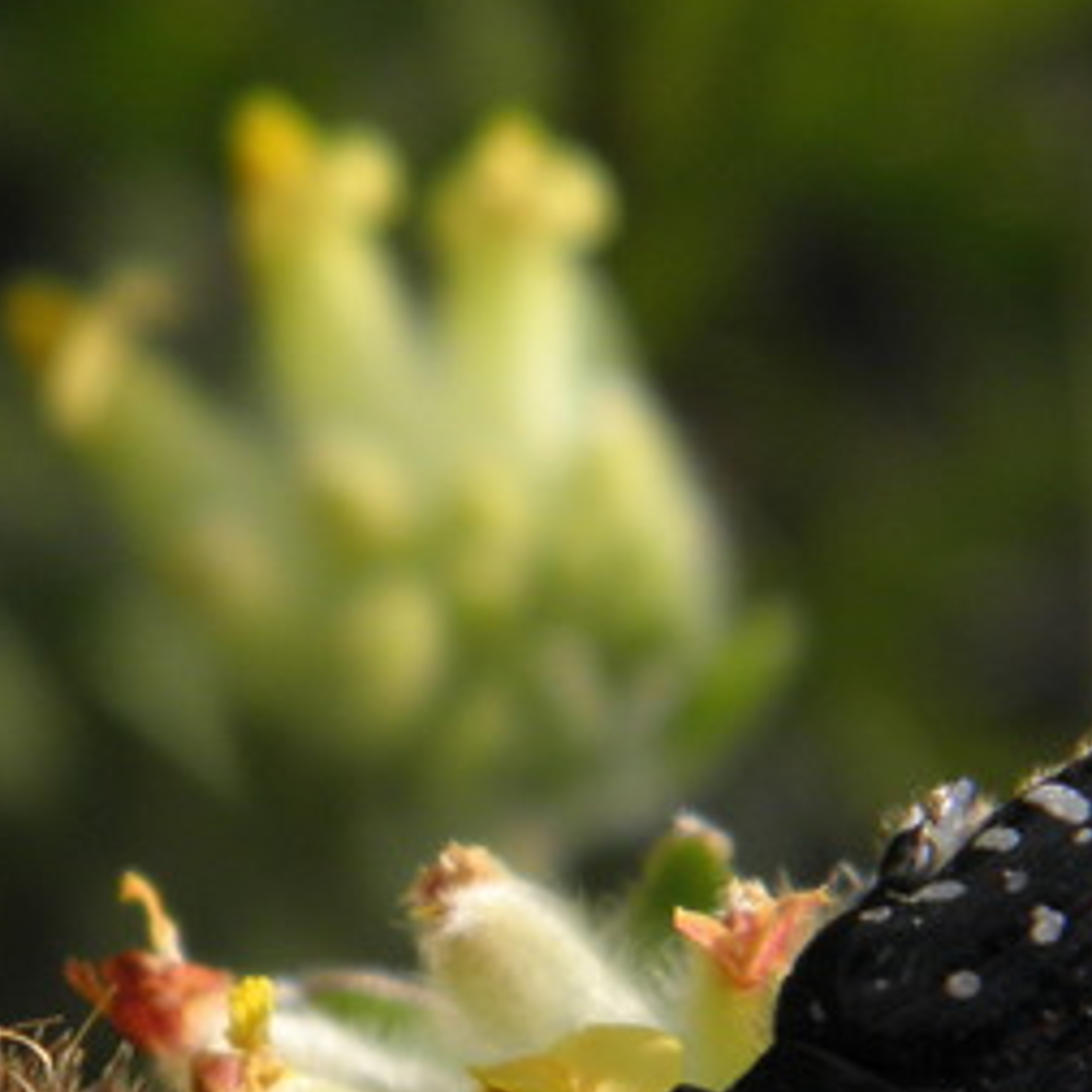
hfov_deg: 7.4
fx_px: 8494
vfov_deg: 7.3
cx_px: 365
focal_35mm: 238
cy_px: 1183
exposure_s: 1/640
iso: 100
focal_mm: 14.3
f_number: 4.4
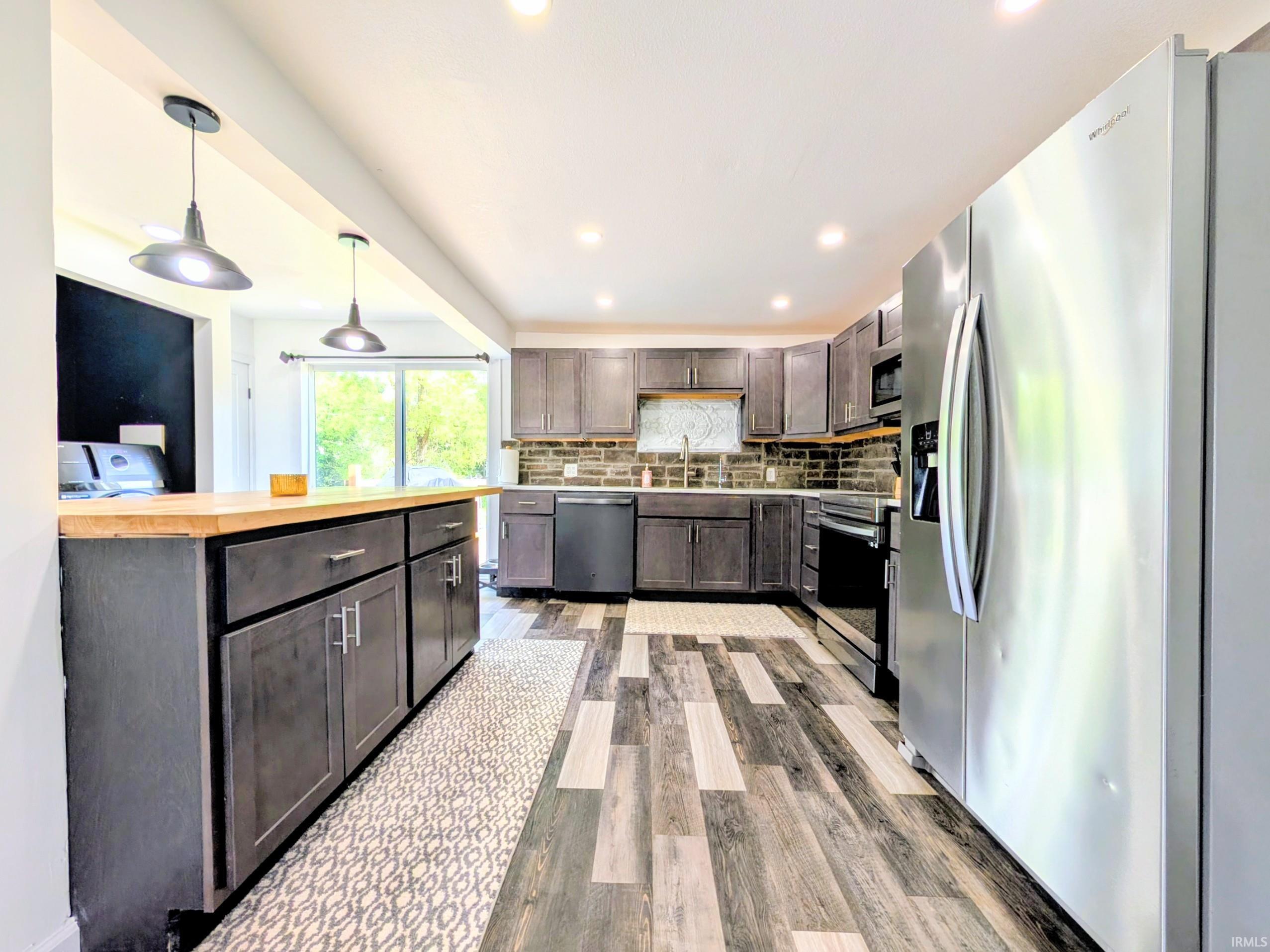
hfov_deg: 110.5
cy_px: 476
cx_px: 635
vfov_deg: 94.5
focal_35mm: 12
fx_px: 440
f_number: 1.7
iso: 48
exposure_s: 1/205
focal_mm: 2.02
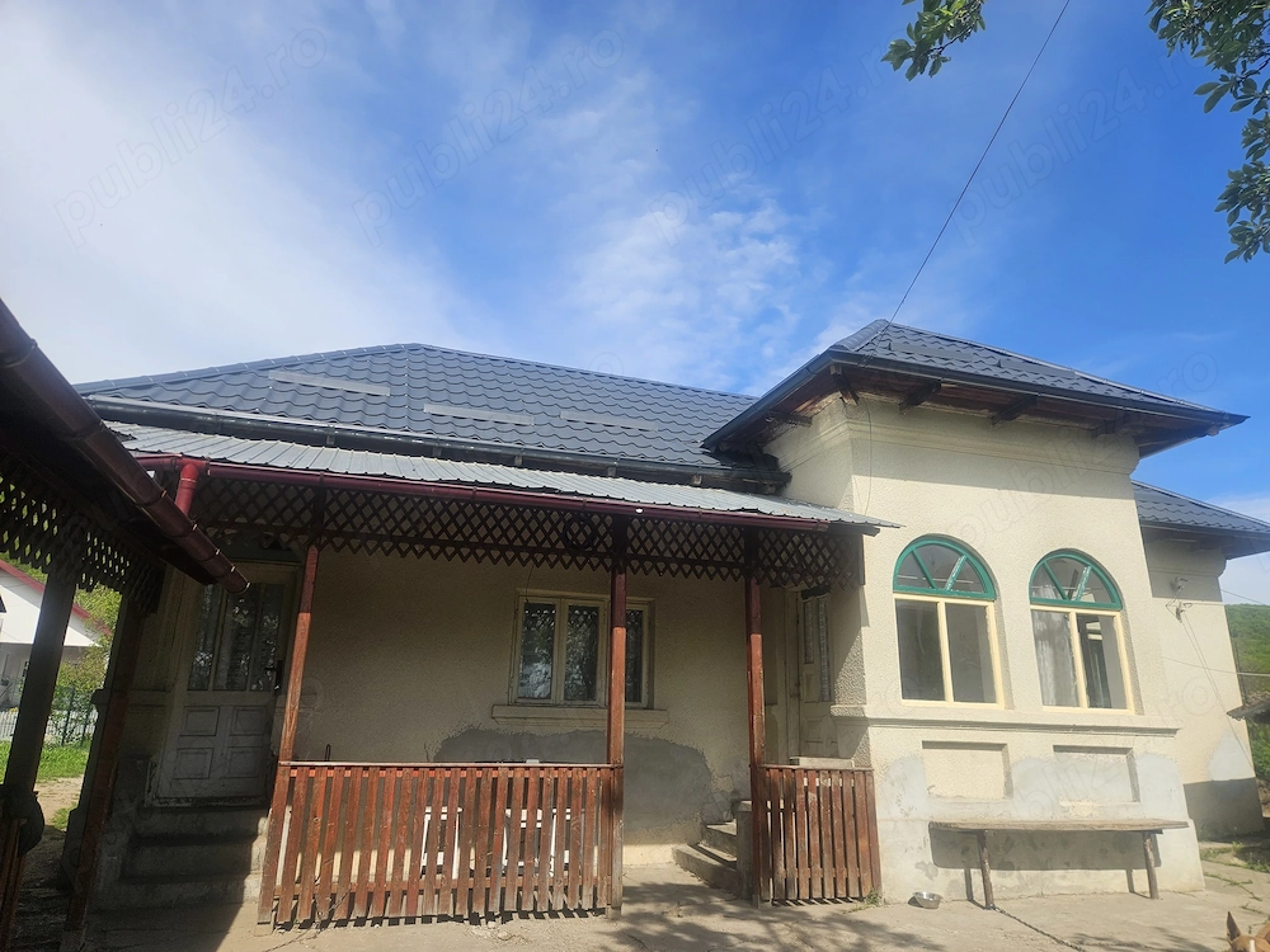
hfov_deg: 73.9
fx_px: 844
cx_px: 635
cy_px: 476
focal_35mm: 23
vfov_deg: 58.9
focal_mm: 5.4
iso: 25
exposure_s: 1/1930
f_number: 1.8
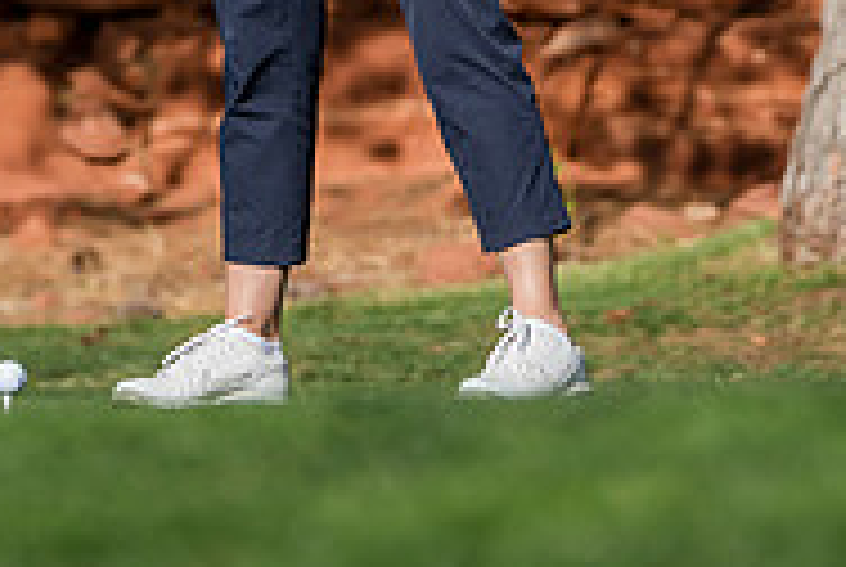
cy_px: -259
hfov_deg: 6.1
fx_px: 7979
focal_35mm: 339
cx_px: 378
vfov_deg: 4.1
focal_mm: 110
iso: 320
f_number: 2.8
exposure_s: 1/6400
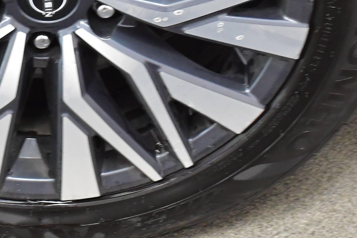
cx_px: 46
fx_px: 1606
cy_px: -14
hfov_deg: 12.6
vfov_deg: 8.4
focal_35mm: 162
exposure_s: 1/40
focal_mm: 38
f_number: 5.6
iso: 2000
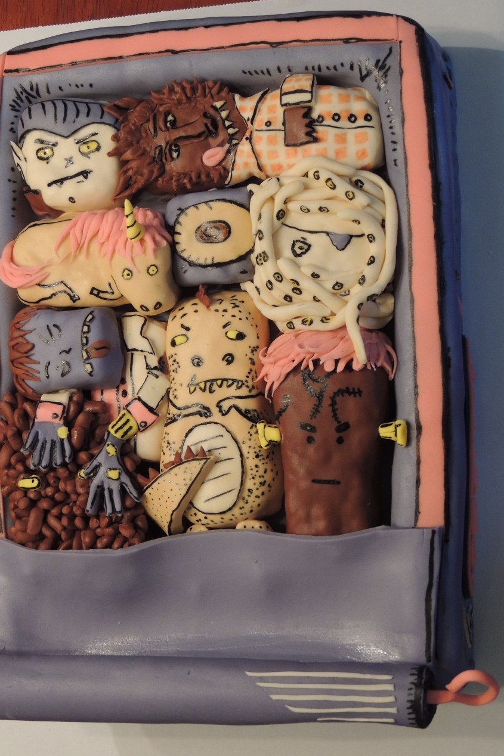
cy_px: 375
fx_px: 1323
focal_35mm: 63
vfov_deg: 31.9
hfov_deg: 21.6
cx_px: 231
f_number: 3.7
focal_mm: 10.7
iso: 400
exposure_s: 1/30
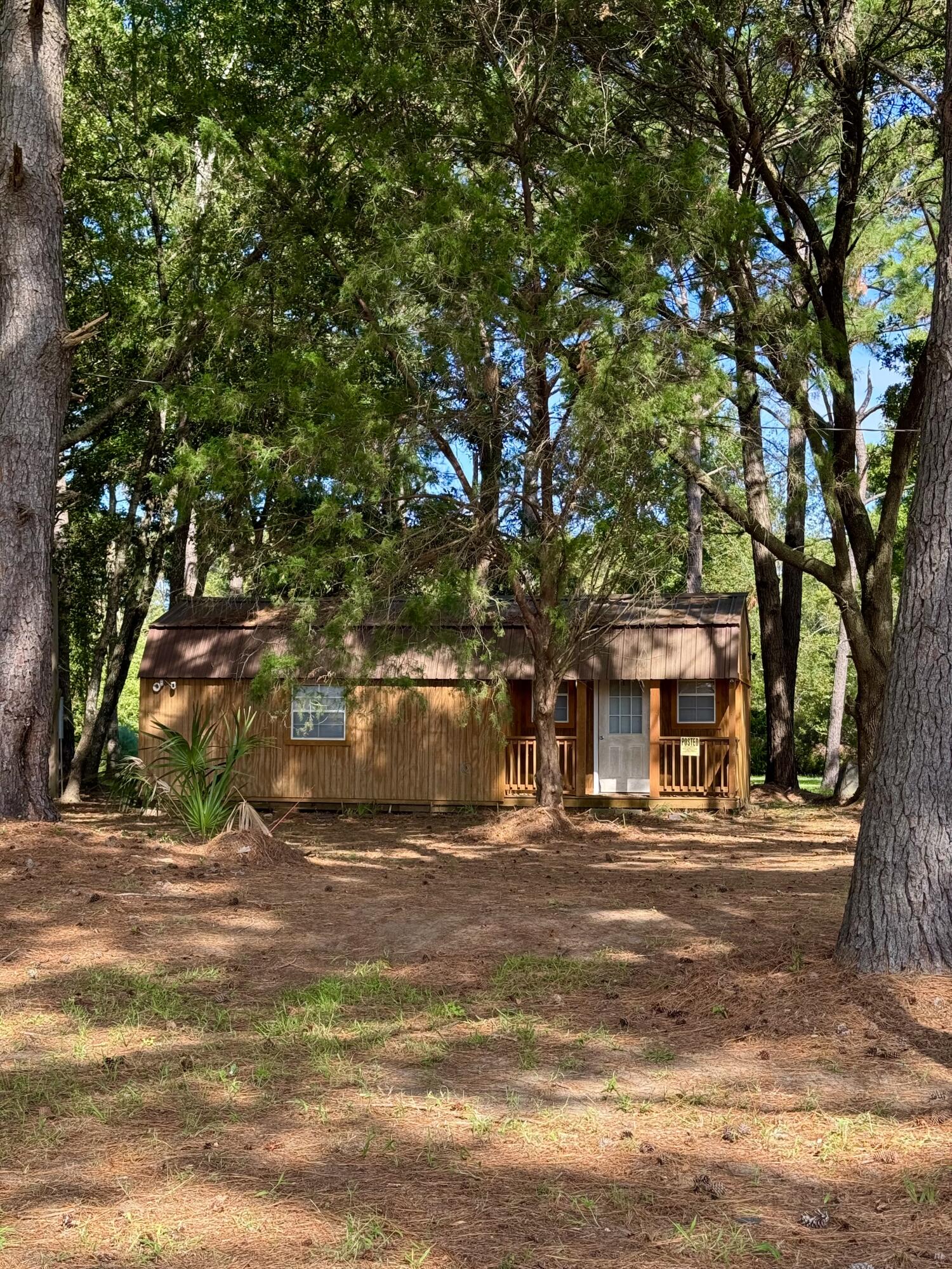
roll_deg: -0.1
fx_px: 1760
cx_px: 476
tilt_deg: +2.6
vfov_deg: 39.7
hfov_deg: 30.3
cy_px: 634
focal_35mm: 48
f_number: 1.78
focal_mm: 6.76
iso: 64
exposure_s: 1/568
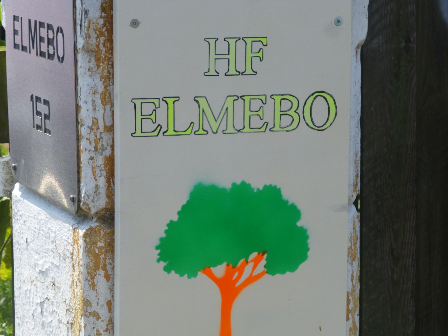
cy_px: 168
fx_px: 1838
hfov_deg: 13.9
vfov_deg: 10.4
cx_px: 224
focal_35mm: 142
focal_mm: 23.1
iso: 100
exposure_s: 1/320
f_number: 5.4
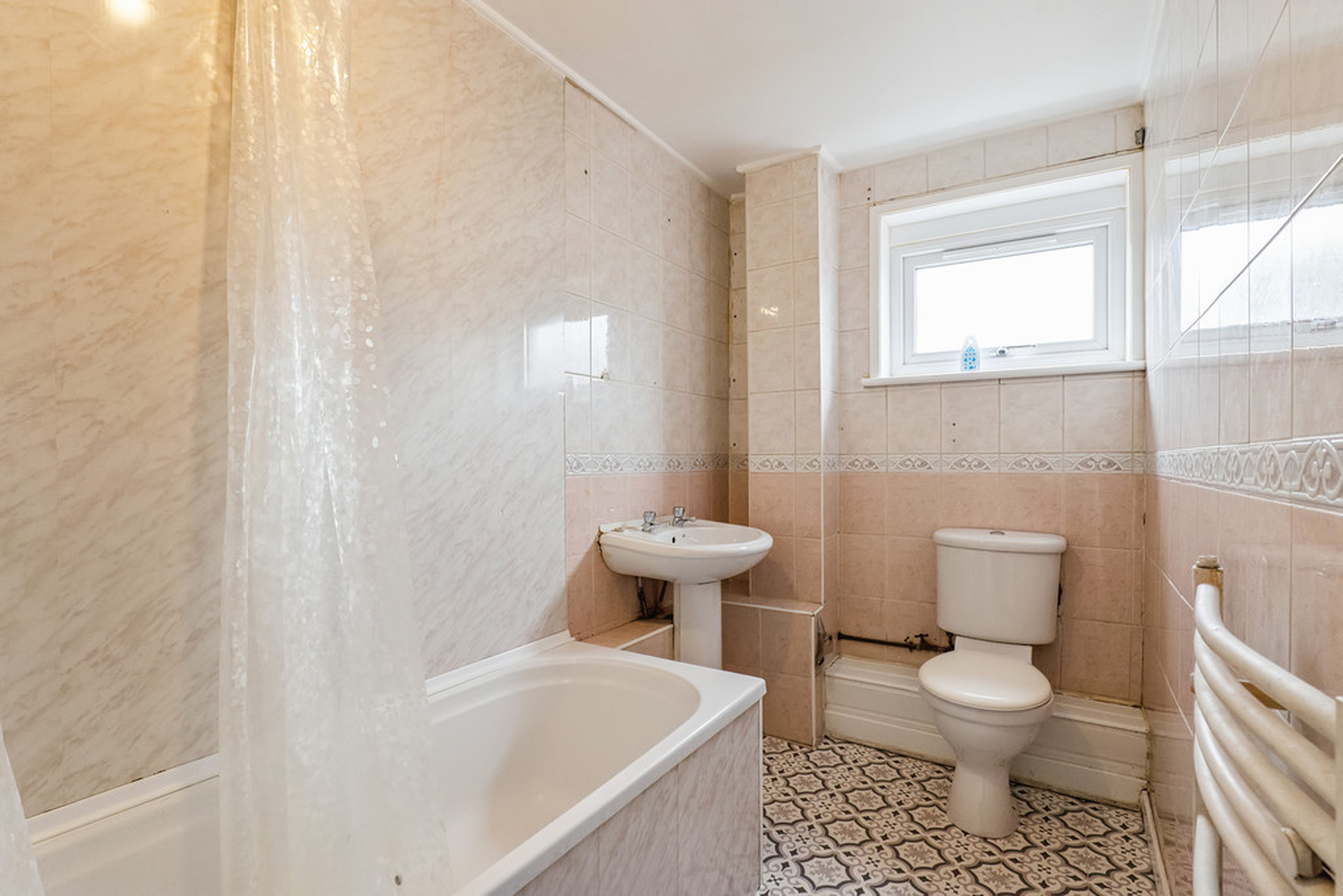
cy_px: 448
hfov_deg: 96.7
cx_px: 672
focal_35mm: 16
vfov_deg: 73.8
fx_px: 597
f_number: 8
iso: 2500
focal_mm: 16
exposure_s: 1/100
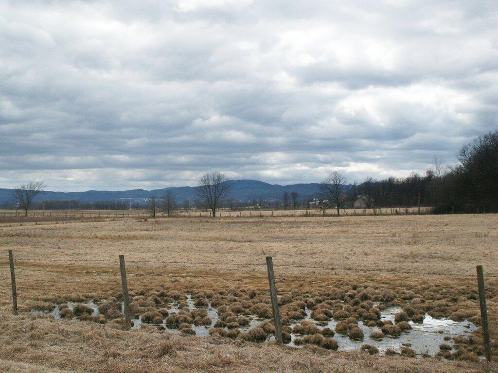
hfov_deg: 43.9
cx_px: 249
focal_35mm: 43
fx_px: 619
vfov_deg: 33.6
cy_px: 186
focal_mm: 8.92
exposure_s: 1/500
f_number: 8
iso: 64
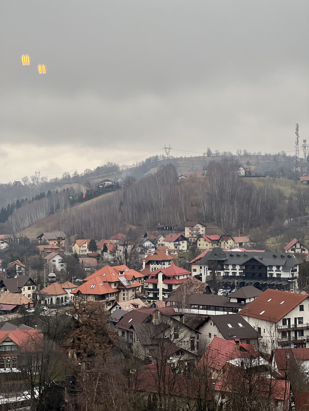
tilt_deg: +0.1
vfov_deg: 25.3
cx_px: 154
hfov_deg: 19.1
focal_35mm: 77
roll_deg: +0.6
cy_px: 206
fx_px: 916
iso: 64
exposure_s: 1/121
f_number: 2.8
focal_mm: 9
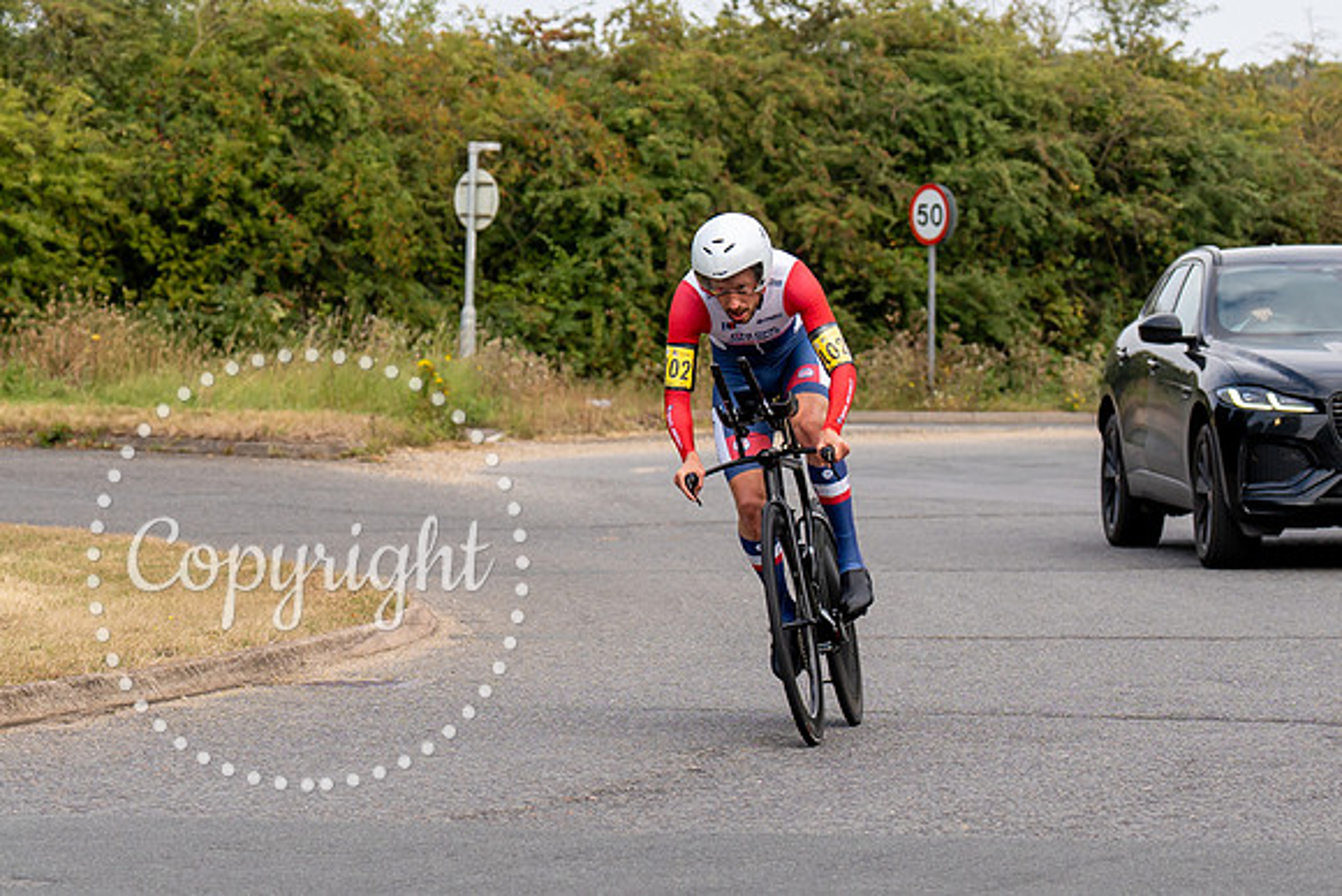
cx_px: 720
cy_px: 492
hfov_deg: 12.3
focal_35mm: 167
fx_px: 6208
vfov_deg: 8.2
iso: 125
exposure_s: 1/1000
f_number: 4
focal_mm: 70
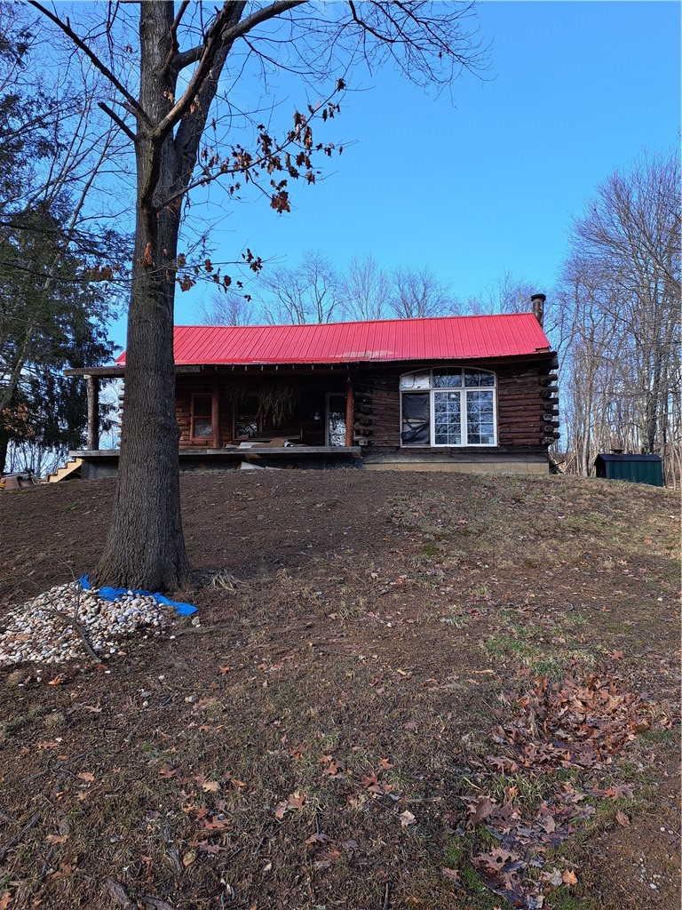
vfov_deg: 71.6
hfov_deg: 56.8
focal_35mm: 24
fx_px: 630
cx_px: 341
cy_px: 455
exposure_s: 1/672
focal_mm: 5.23
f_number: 1.8
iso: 50
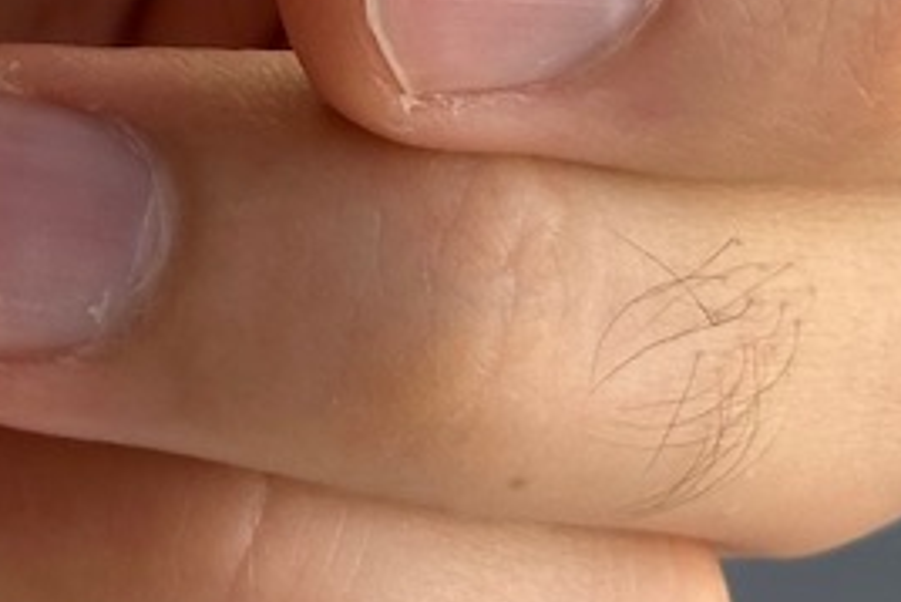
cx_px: -84
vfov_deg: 5.6
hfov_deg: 8.6
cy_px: -753
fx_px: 5960
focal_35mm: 238
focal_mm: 6.86
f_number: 1.78
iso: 64
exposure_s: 1/409
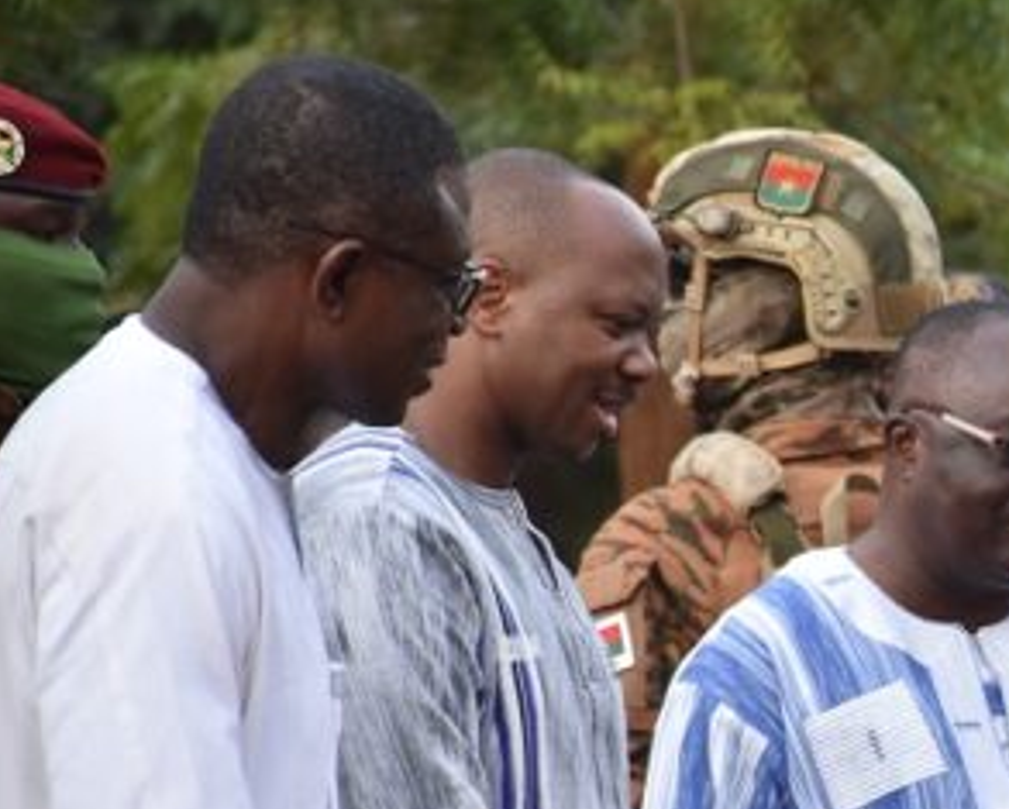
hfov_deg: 3.7
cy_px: 809
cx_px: 1281
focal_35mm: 516
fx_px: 15424
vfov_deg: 3.0
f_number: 5.6
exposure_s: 1/125
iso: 400
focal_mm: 140
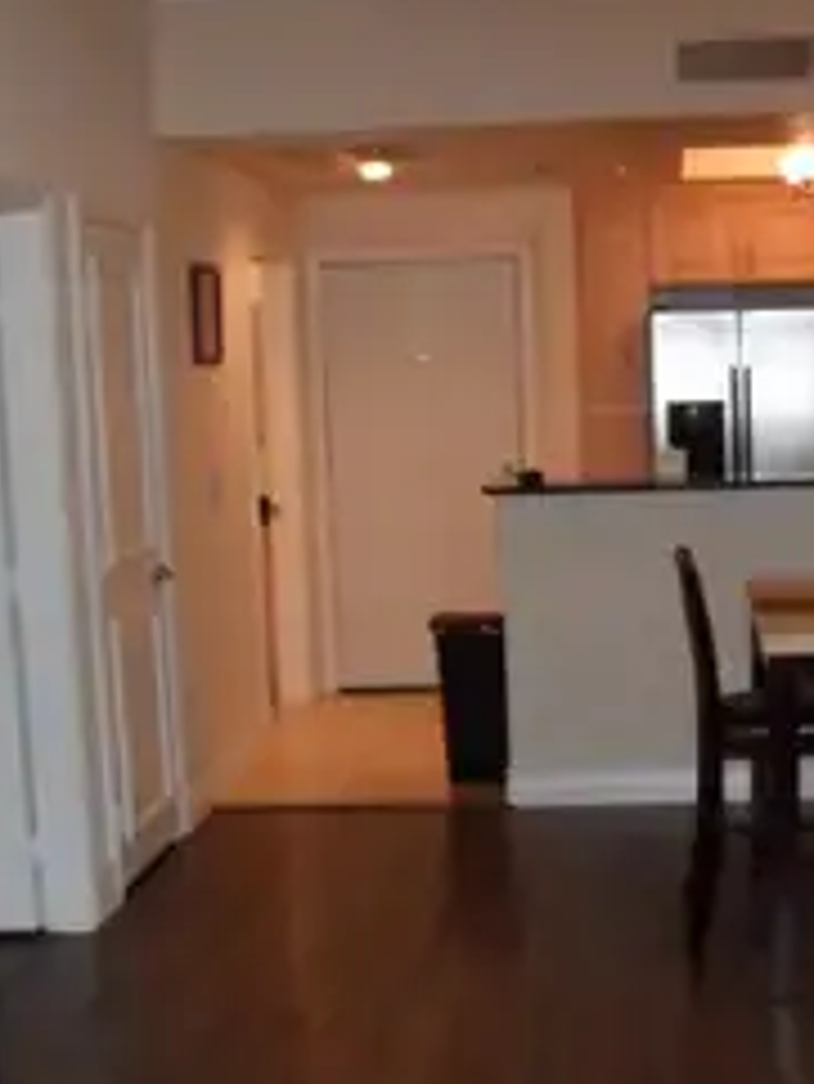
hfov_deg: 25.0
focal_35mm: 58
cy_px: 589
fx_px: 1817
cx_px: 589
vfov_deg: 33.2
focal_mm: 6.3
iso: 320
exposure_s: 1/45
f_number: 3
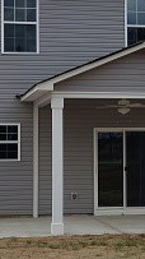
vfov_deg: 18.9
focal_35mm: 113
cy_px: 96
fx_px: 773
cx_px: 113
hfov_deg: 10.7
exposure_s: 1/395
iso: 32
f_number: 2.4
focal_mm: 6
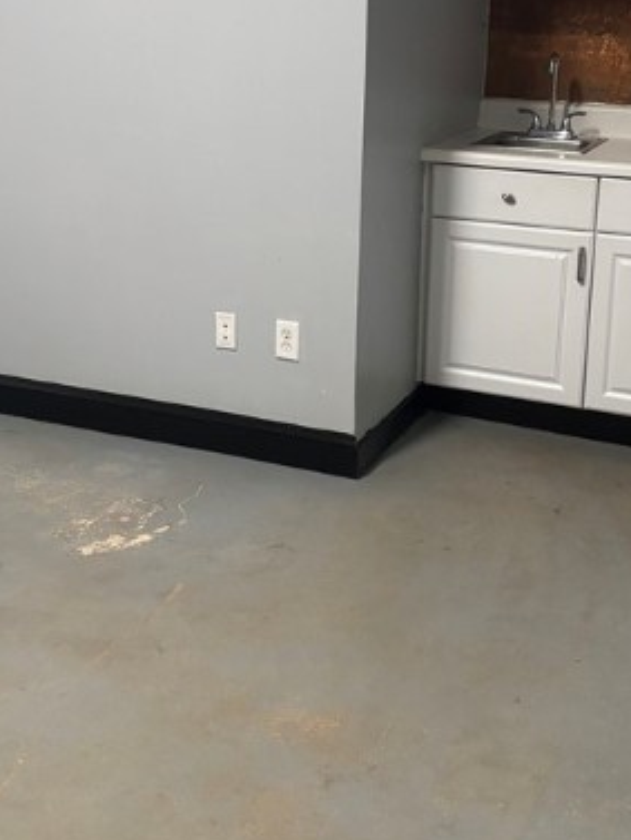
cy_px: 265
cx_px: 317
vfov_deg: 35.7
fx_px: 1287
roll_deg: -1.9
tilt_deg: -13.6
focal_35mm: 53
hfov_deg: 27.5
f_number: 1.6
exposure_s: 1/41
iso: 320
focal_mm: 5.96
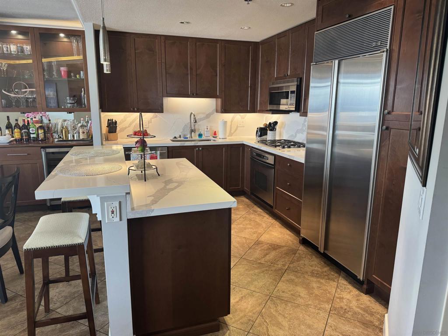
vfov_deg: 56.8
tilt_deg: -12.3
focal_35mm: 24
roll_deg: -0.2
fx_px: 311
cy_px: 168
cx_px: 224
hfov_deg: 71.6
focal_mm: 6.76
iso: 125
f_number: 1.78
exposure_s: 1/120
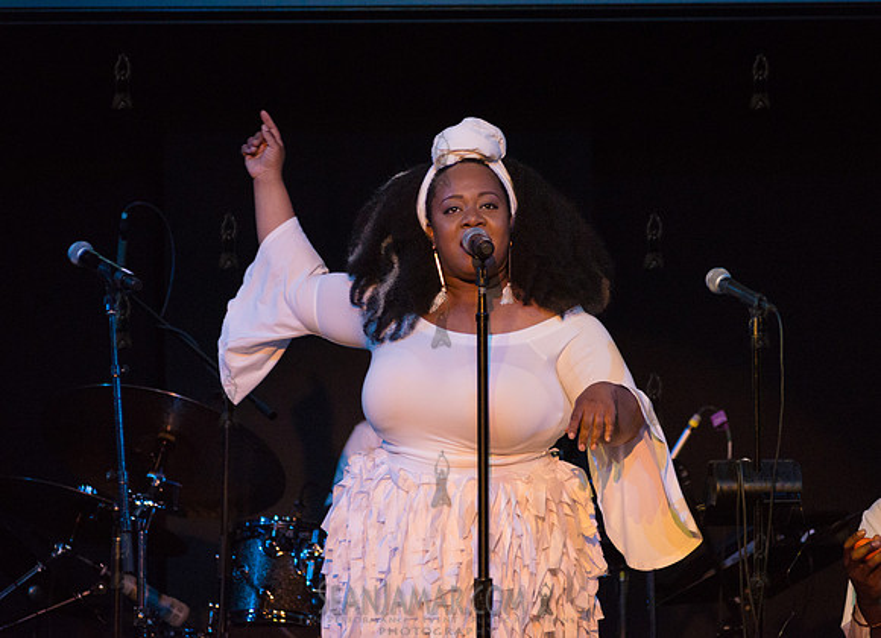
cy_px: 291
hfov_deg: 8.5
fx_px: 5924
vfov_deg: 6.2
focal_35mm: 236
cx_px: 430
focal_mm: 200
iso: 4000
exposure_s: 1/250
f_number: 2.8
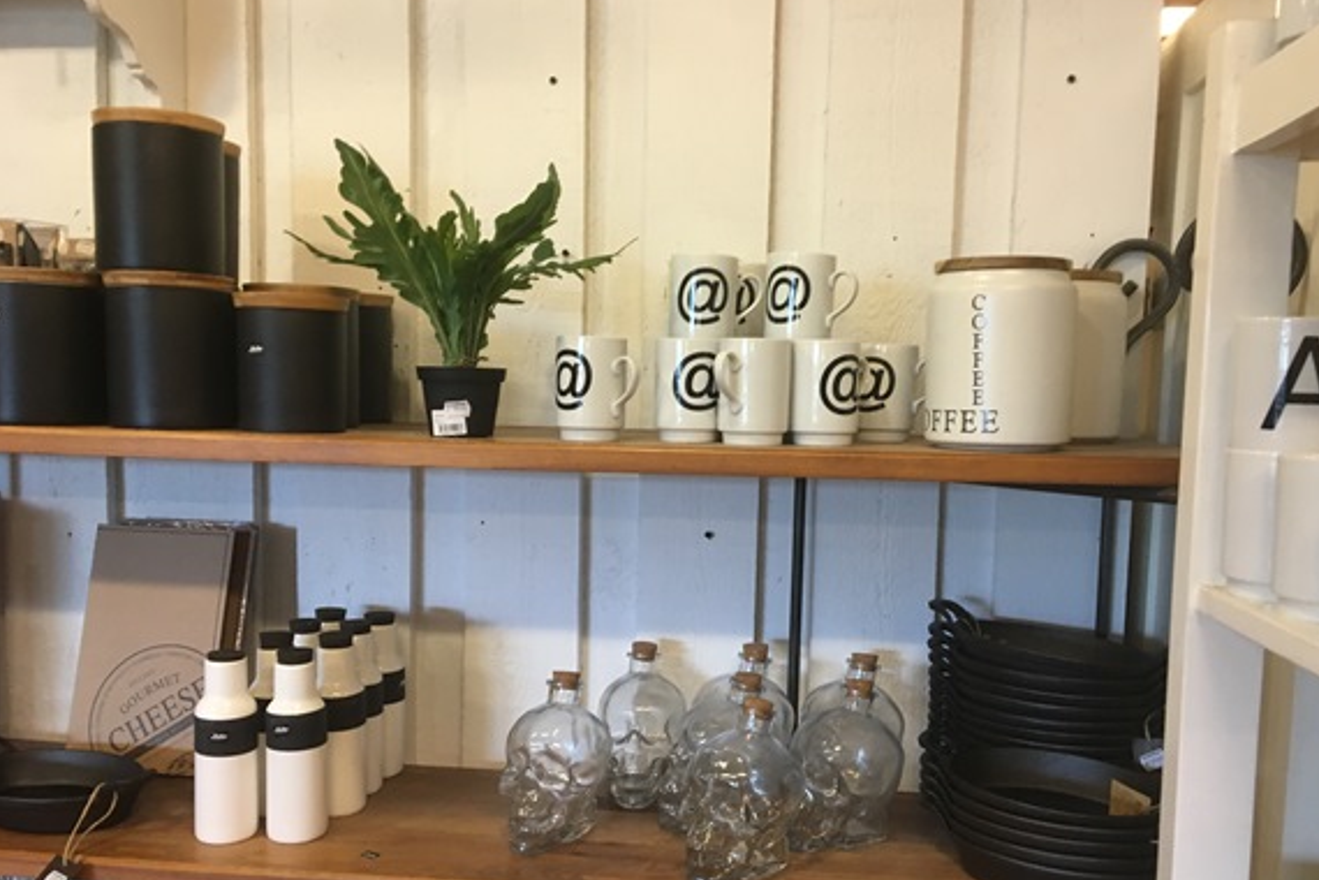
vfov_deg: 41.1
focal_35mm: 32
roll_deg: -1.9
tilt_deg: -5.3
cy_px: 489
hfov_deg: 58.7
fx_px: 1172
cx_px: 691
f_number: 2.2
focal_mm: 4.15
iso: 125
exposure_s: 1/33
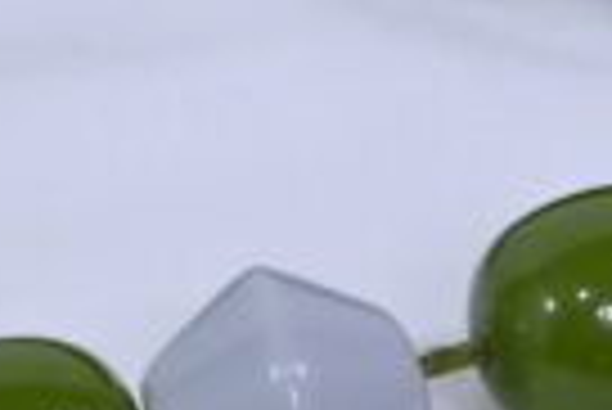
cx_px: 270
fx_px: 4340
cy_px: 65
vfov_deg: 5.4
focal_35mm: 255
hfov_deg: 8.1
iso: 640
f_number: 8
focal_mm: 58
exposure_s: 1/125
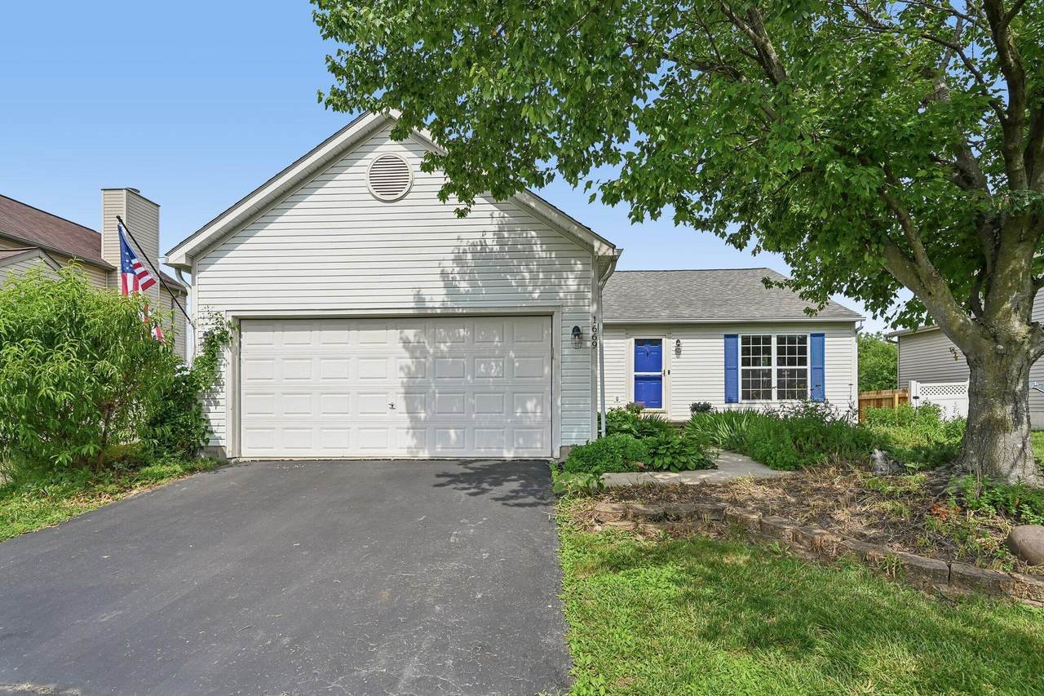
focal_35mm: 16
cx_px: 522
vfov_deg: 72.0
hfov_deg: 95.0
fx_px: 478
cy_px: 348
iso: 400
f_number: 4
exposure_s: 1/3000
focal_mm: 16.5
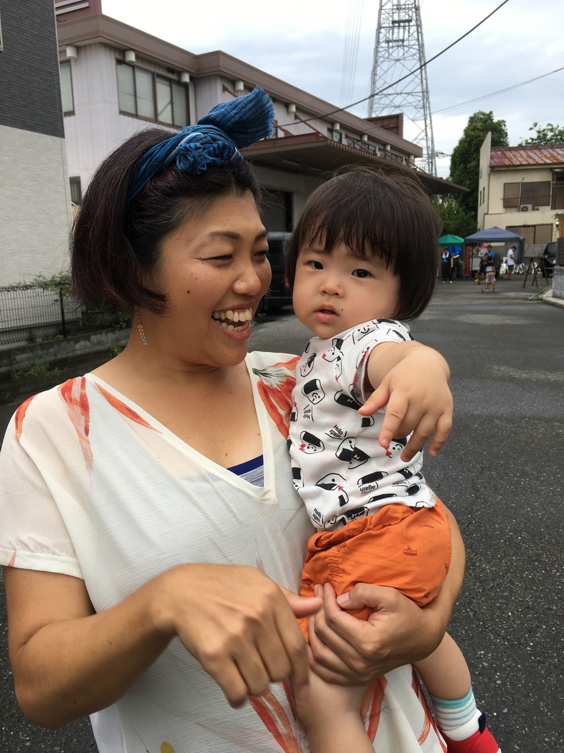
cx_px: 282
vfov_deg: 61.7
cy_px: 376
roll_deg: +1.0
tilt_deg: -10.6
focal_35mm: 29
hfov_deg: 48.2
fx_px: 630
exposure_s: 1/407
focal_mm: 4.15
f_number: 2.2
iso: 25
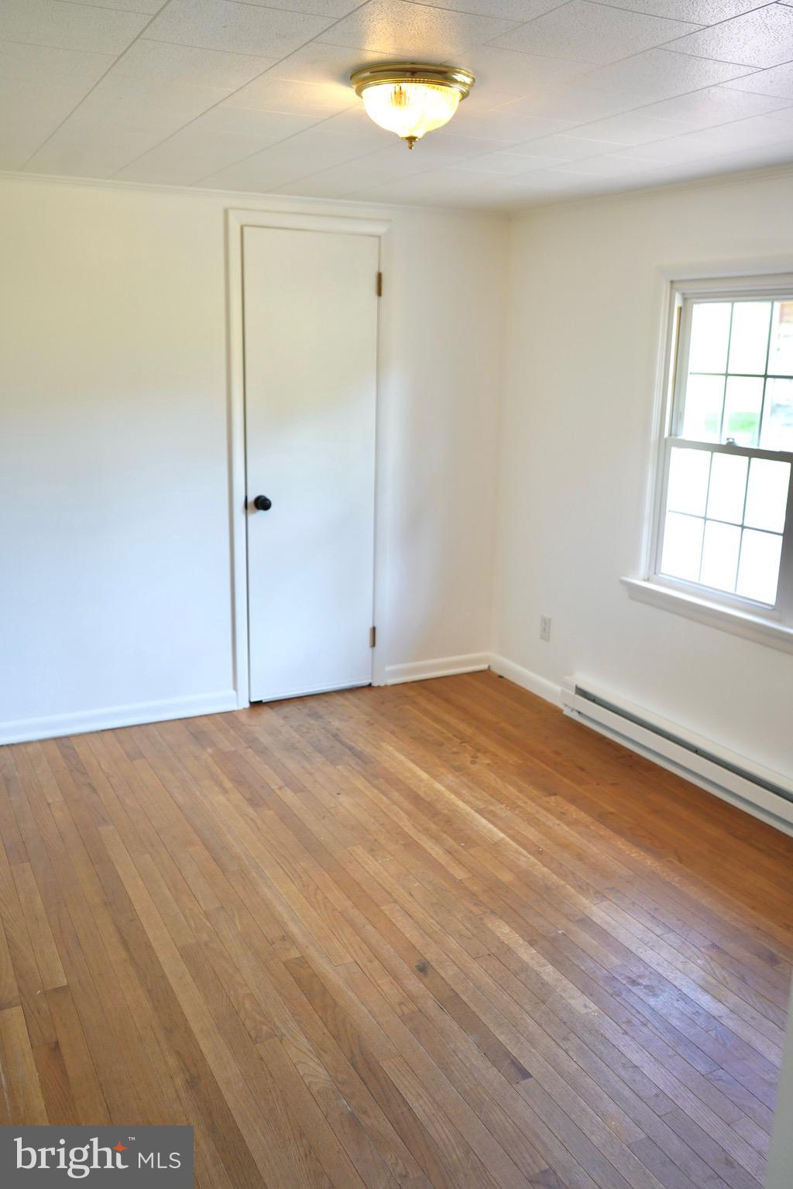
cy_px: 594
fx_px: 958
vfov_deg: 63.7
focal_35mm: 29
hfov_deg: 45.0
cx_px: 396
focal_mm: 29
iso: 640
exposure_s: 1/160
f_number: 4
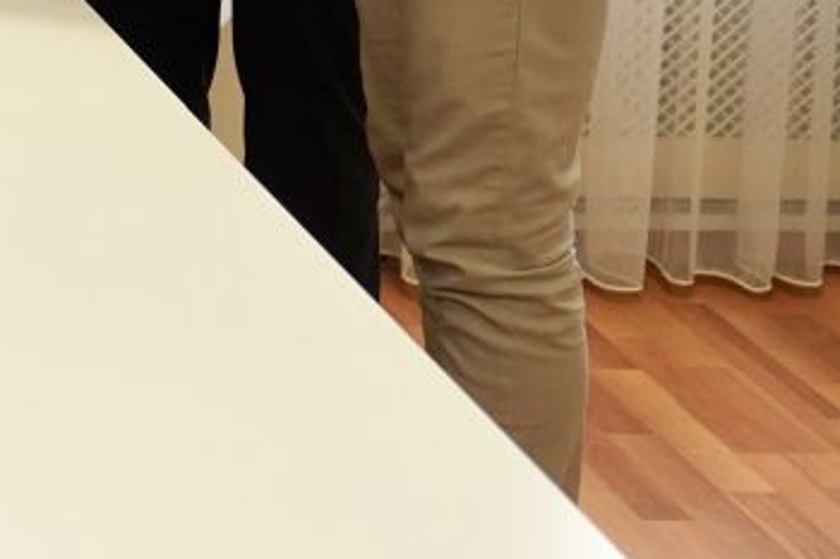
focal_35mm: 133
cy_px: -314
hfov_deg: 13.7
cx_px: -691
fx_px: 3102
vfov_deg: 9.9
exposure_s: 1/200
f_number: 3.5
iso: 2000
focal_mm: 31
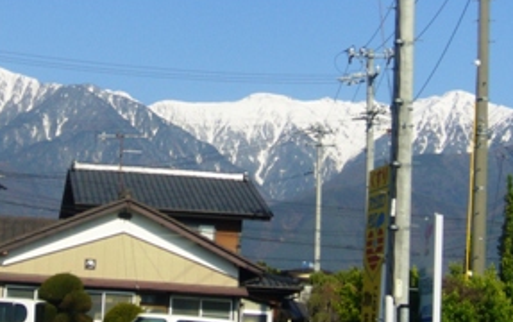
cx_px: 213
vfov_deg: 11.0
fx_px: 1665
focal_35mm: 119
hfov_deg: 17.5
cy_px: 77
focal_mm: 10.4
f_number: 7.5
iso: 80
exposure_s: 1/200
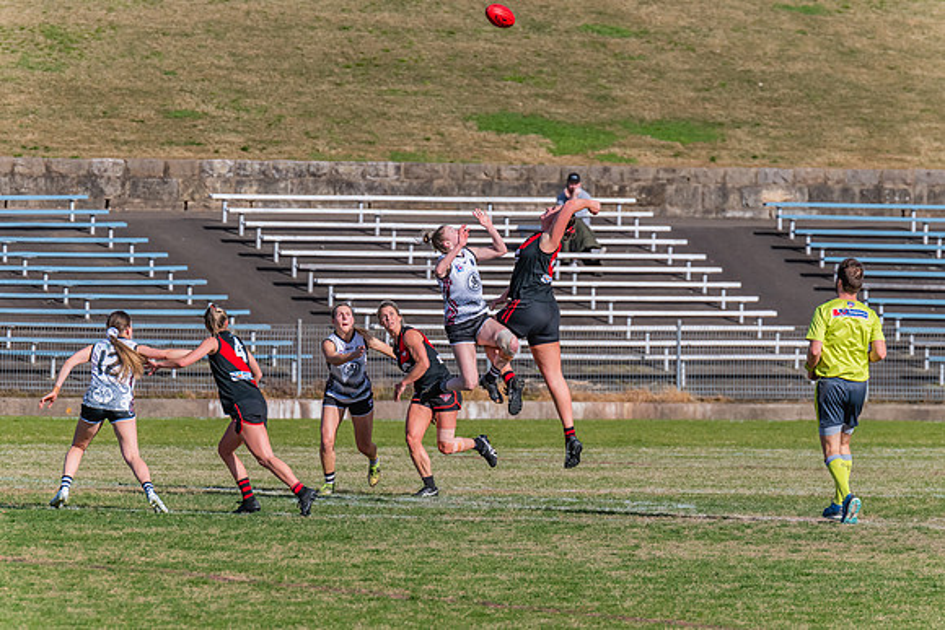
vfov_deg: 2.8
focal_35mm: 483
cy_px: 343
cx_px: 491
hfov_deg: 4.3
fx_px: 12692
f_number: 9
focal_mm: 420
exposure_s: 1/2000
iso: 800
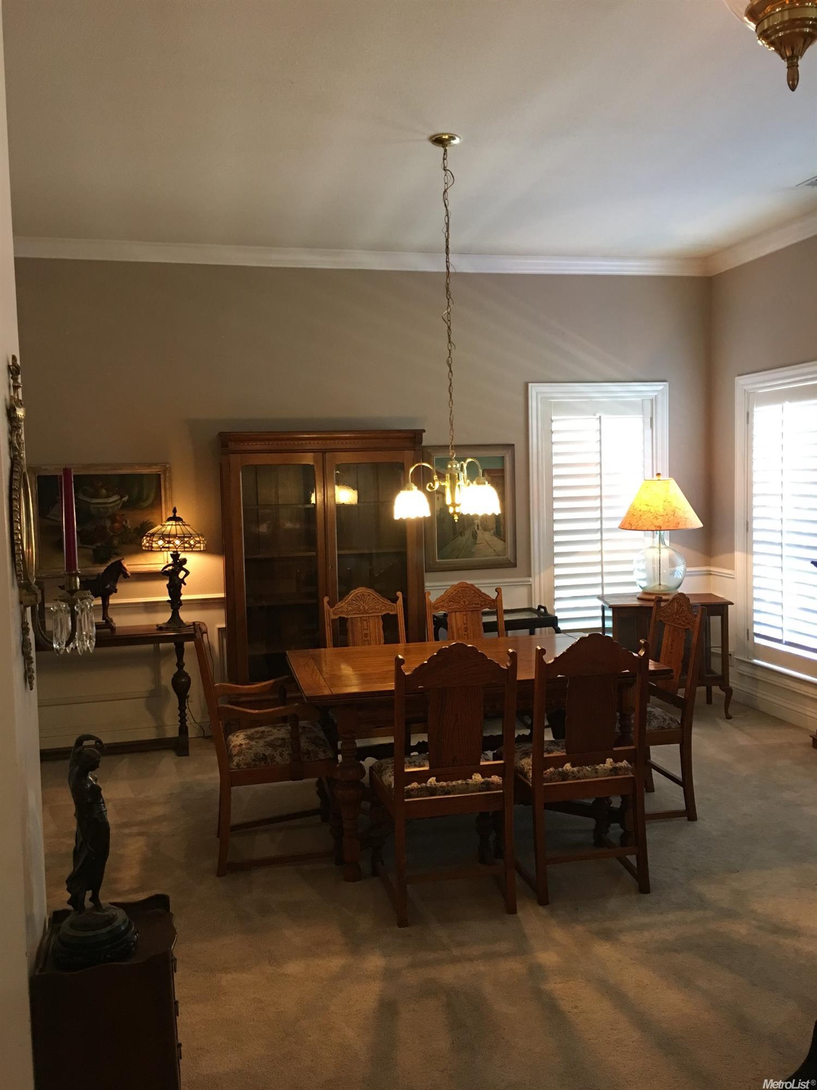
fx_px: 913
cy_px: 545
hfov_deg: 48.2
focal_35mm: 29
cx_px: 408
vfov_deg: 61.7
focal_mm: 4.15
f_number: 2.2
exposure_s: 1/15
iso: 80
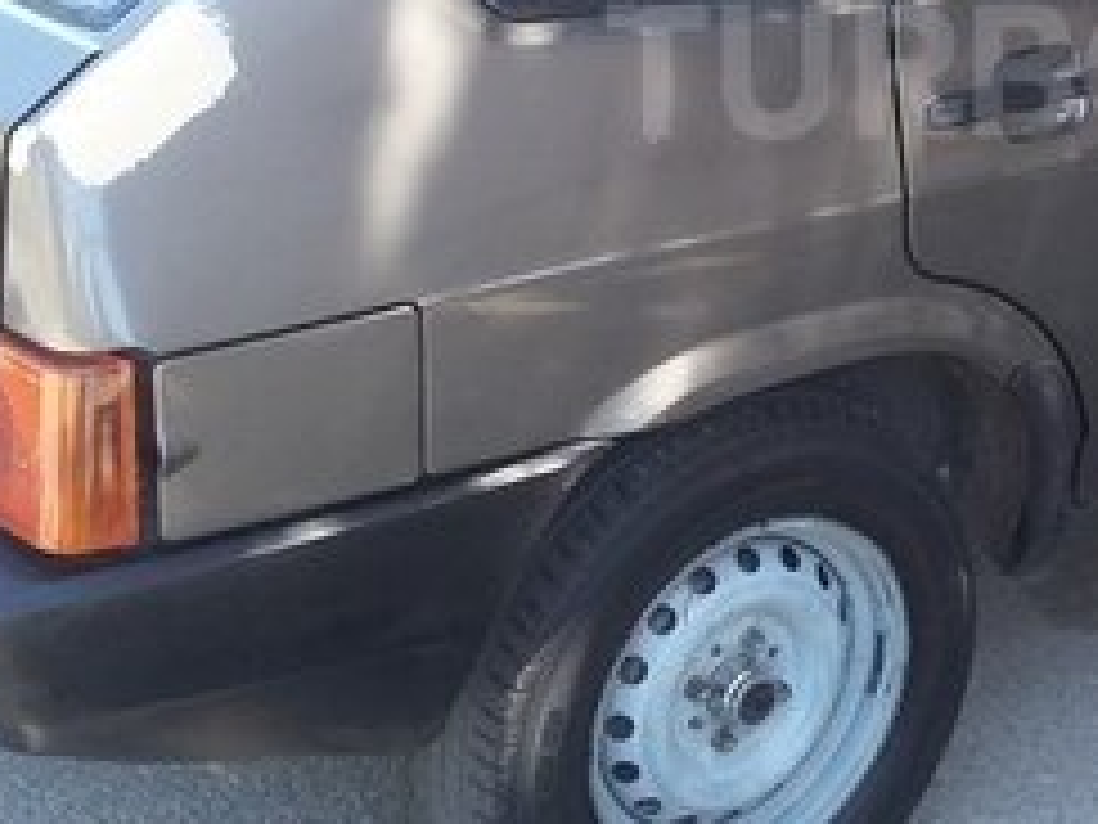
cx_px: 1066
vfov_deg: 17.3
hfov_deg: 22.5
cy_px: 70
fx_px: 2664
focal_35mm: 84
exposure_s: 1/100
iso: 64
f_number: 2.2
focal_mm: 3.3
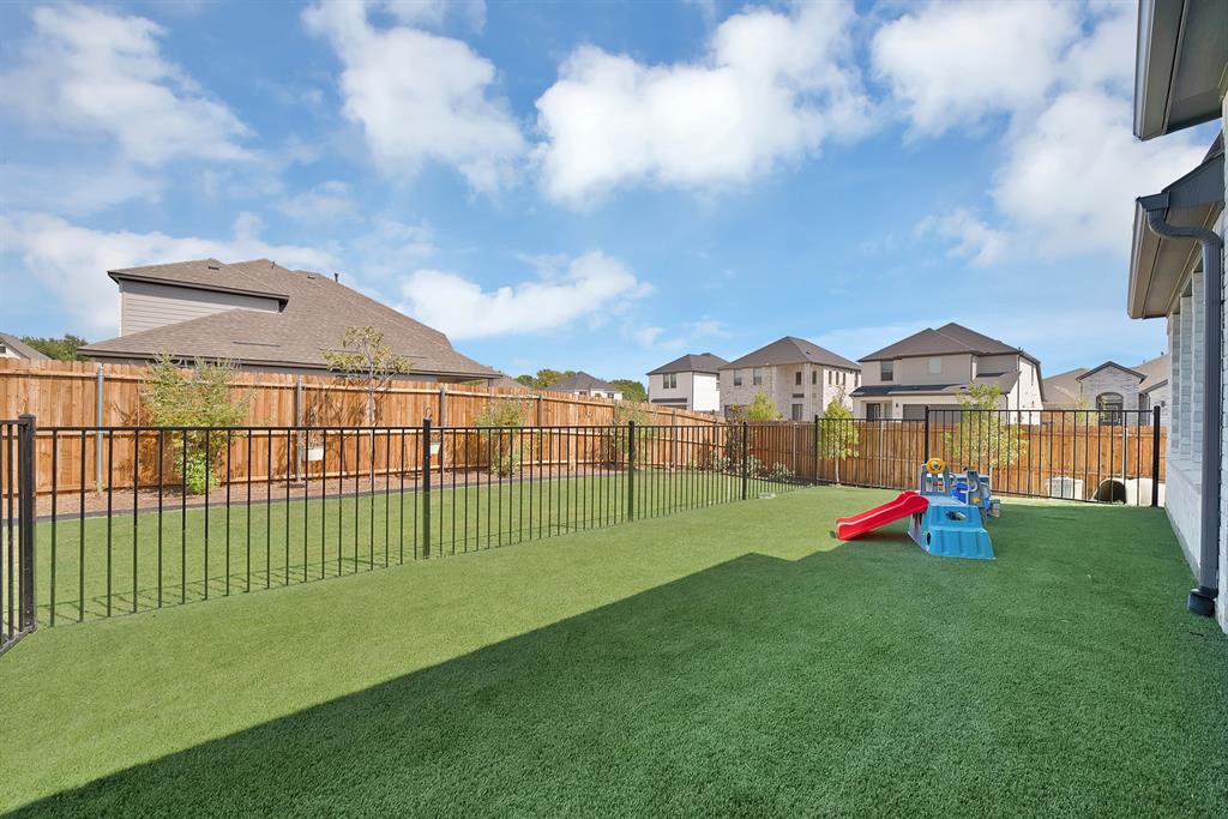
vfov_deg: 90.0
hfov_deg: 112.6
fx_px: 409
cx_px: 614
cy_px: 410
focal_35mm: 12
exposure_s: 1/160
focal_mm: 12
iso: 640
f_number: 9
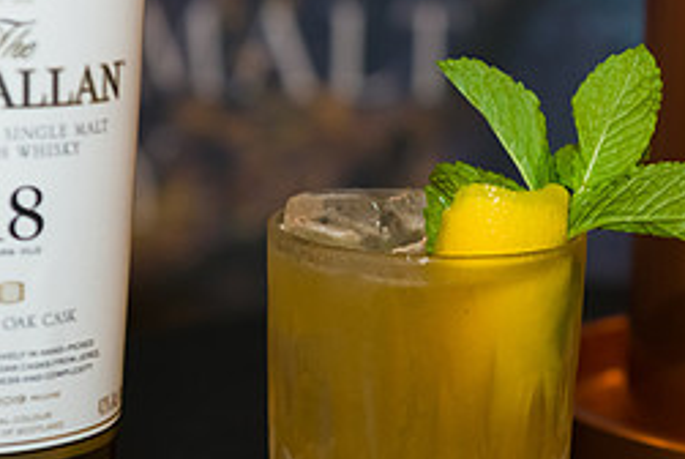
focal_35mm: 120
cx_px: 478
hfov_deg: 17.0
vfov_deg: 11.5
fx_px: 2286
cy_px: 266
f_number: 3.2
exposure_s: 1/125
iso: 1600
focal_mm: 52
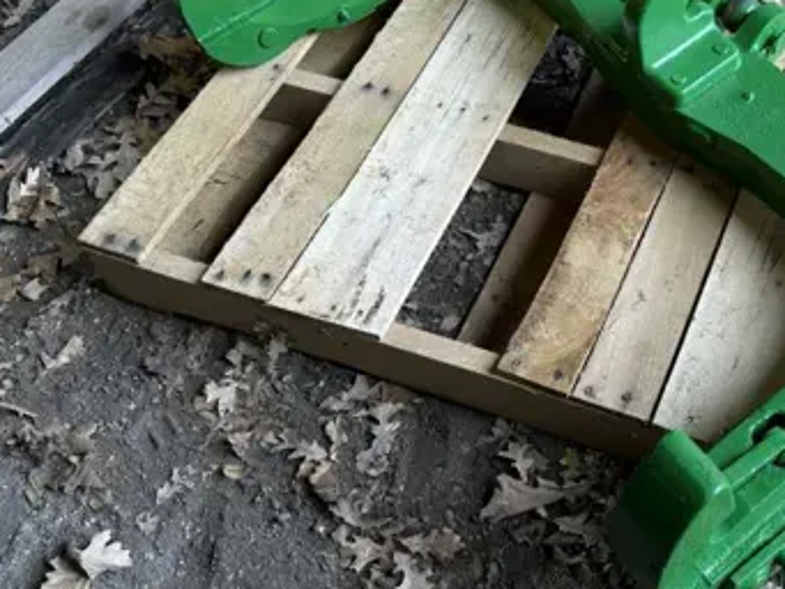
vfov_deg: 32.0
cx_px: 638
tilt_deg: -52.0
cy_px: 209
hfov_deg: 40.2
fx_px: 1021
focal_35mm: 45
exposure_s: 1/188
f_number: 1.78
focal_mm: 6.86
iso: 64
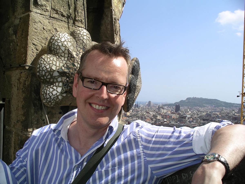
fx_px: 262
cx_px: 122
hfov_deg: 50.1
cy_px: 92
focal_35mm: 37
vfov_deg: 38.7
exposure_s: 1/391
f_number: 5.6
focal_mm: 7.8
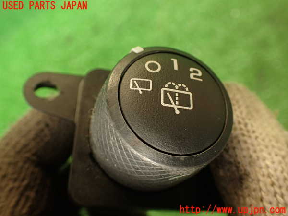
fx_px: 266
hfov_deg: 56.8
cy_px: 108
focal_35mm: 32
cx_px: 144
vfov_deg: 44.2
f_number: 2.4
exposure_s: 1/30
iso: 200
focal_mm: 5.79
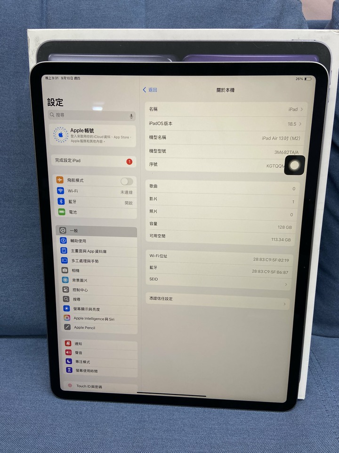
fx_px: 339
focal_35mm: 26
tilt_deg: -28.7
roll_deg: +0.1
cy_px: 226
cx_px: 170
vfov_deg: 67.3
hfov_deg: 53.1
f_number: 1.8
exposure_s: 1/120
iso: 100
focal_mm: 4.25
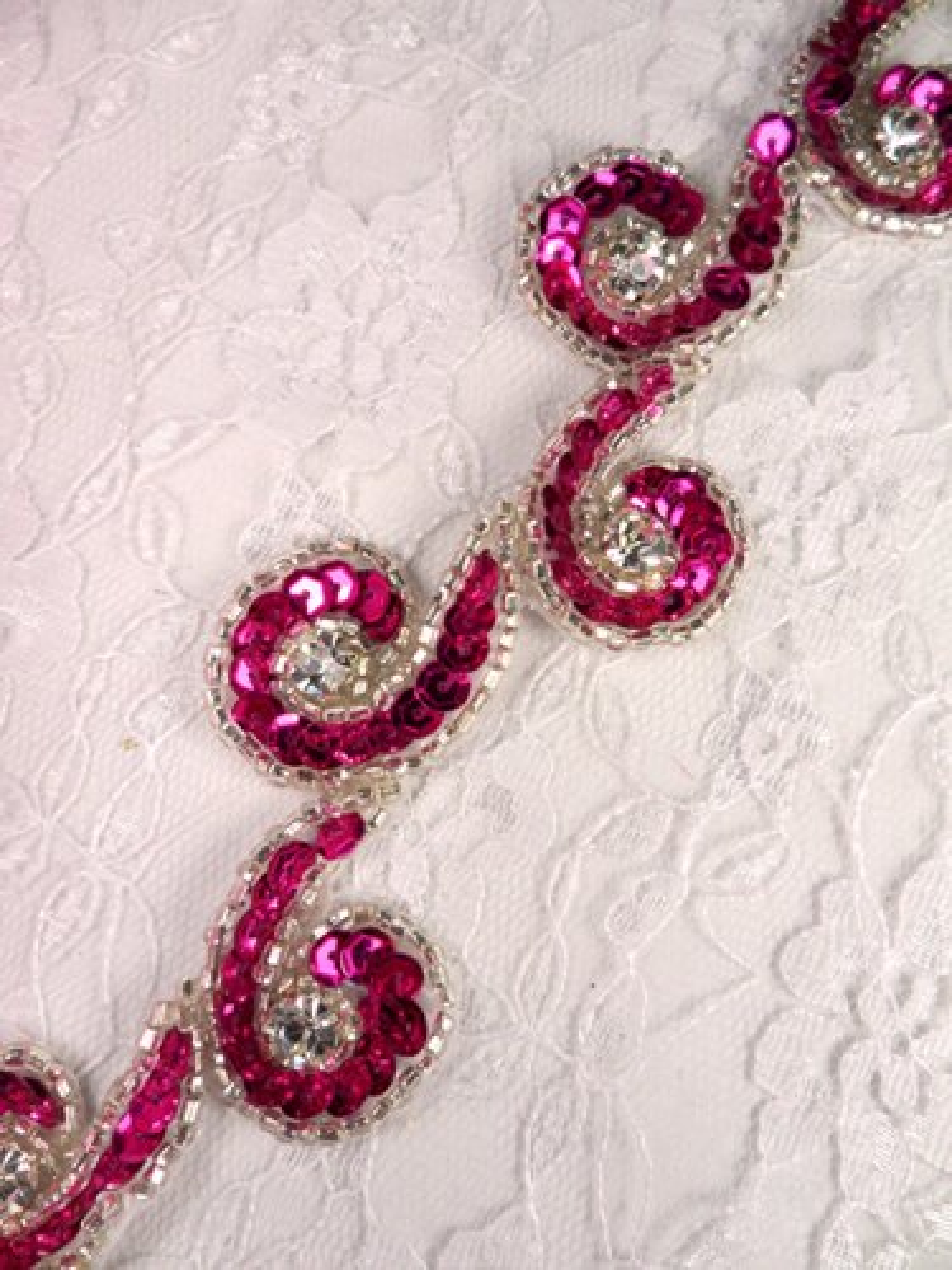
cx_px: 476
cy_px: 635
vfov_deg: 65.3
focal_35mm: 27
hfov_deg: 51.4
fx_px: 990
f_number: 3.5
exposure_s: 1/500
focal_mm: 4.9
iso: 80
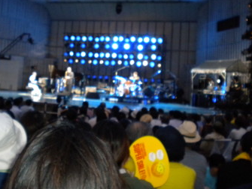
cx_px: 95
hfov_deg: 40.1
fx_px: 343
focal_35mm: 47
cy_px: 64
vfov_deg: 30.7
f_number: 3.1
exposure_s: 1/30
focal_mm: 6.3
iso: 400
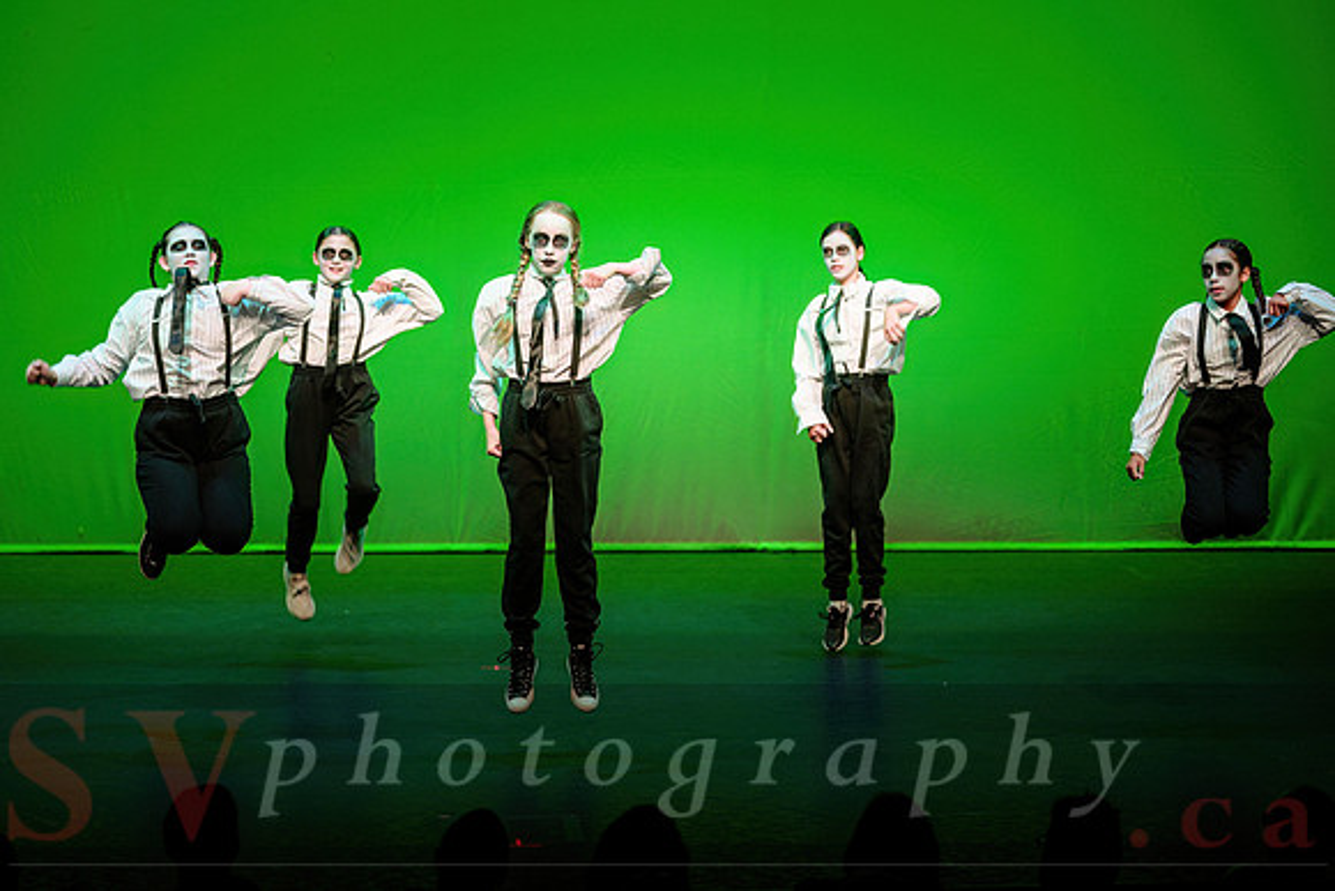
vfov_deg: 10.9
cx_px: 644
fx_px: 4683
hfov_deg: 16.2
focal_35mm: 126
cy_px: 430
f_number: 3.2
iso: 1250
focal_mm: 122
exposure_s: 1/200
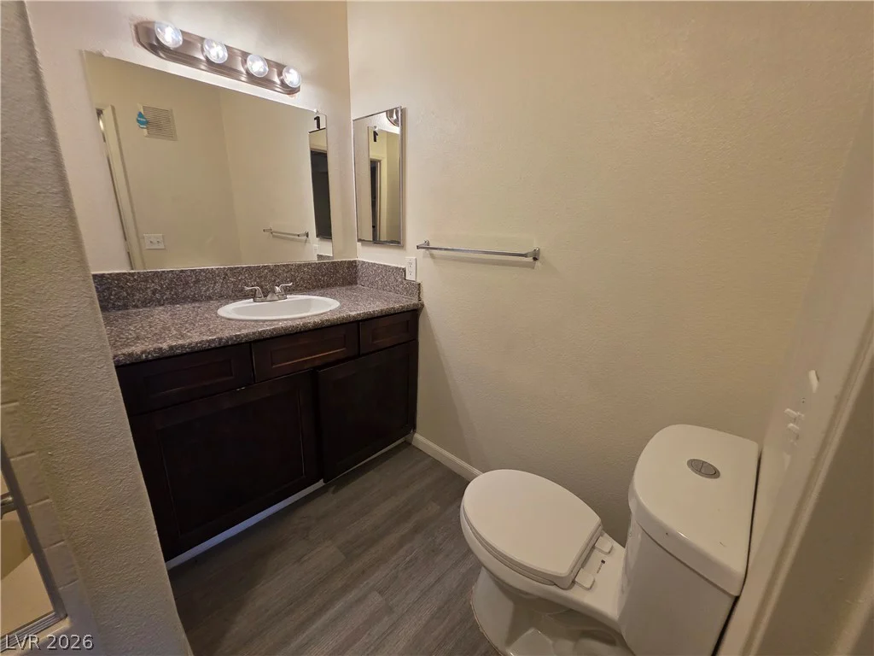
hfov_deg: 106.2
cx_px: 437
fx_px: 328
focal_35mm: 13
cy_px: 328
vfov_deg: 89.9
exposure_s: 1/120
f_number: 1.9
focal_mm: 2.2
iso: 200
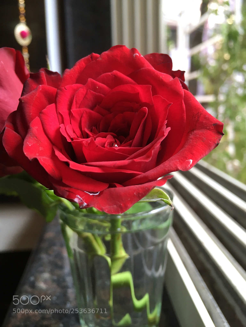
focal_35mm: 29
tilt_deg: -13.4
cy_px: 164
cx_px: 123
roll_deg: +1.7
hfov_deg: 48.2
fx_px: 275
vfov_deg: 61.7
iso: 40
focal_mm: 4.15
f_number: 2.2
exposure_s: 1/33
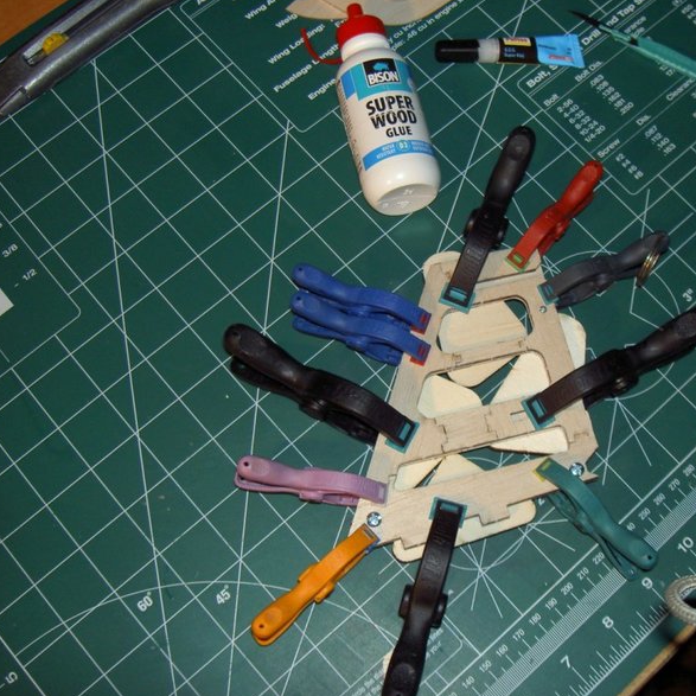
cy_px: 346
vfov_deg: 36.1
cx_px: 441
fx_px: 1069
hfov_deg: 35.8
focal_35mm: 47
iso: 100
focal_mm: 8
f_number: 2.8
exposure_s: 1/60
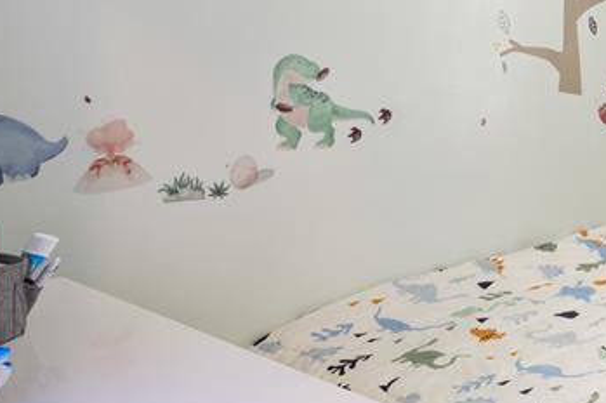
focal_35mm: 47
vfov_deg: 27.5
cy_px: 35
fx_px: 790
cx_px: 795
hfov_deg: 31.7
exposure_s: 1.6
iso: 200
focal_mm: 16
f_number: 7.1
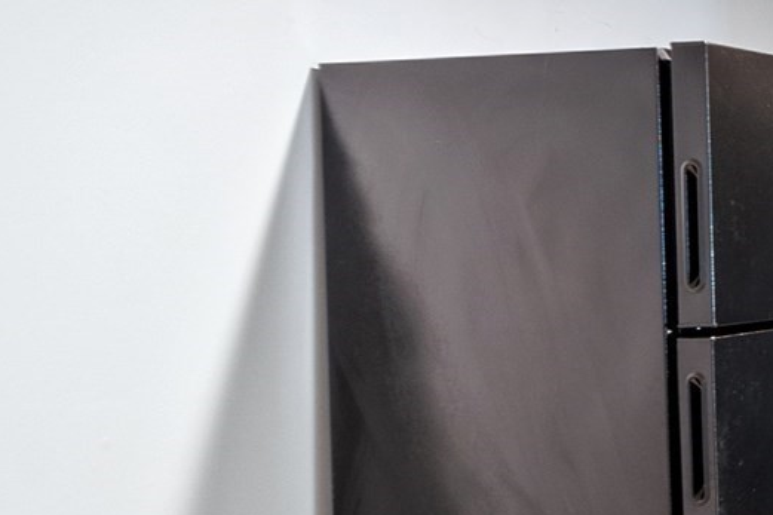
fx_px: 1266
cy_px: 241
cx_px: 1469
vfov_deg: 23.0
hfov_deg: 20.4
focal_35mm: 59
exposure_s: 6
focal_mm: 10
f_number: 8
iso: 320
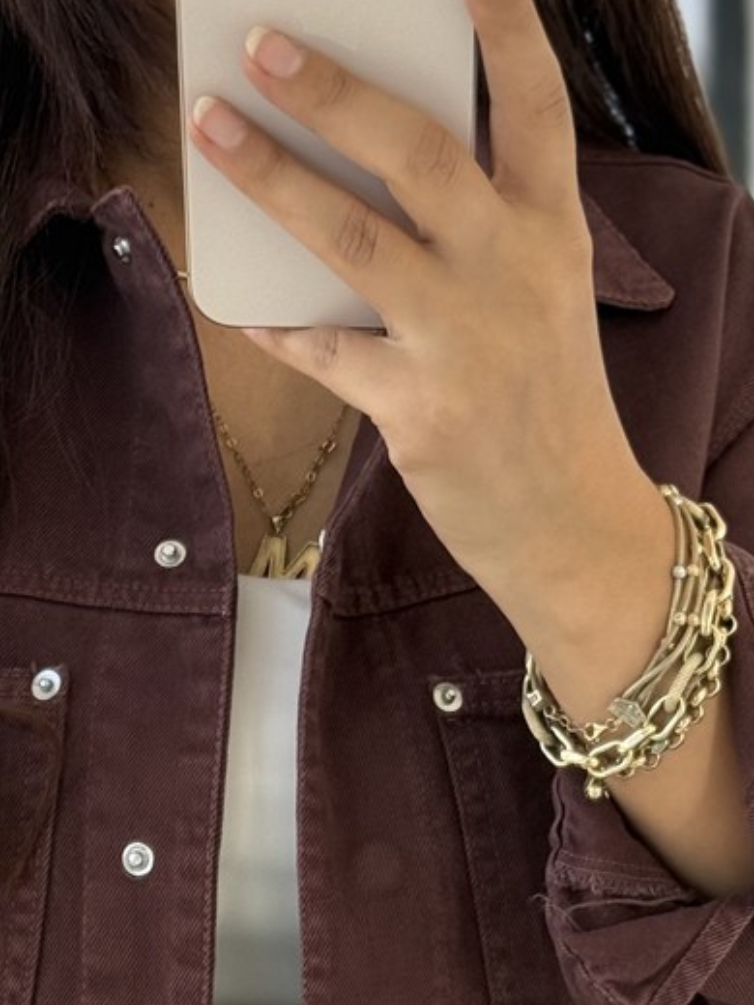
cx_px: 286
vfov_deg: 15.6
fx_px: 3572
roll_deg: +1.6
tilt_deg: -28.2
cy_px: 1076
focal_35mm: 123
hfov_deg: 12.0
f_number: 1.78
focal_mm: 6.76
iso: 64
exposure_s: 1/247
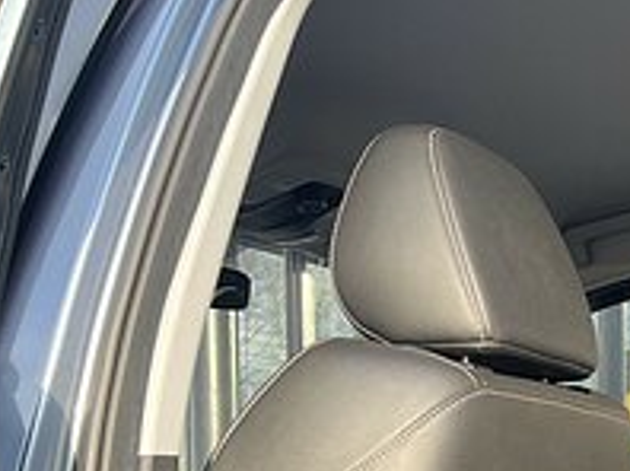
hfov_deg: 25.3
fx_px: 1309
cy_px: 595
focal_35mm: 72
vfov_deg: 19.0
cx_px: 678
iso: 40
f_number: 1.5
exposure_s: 1/202
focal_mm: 5.7
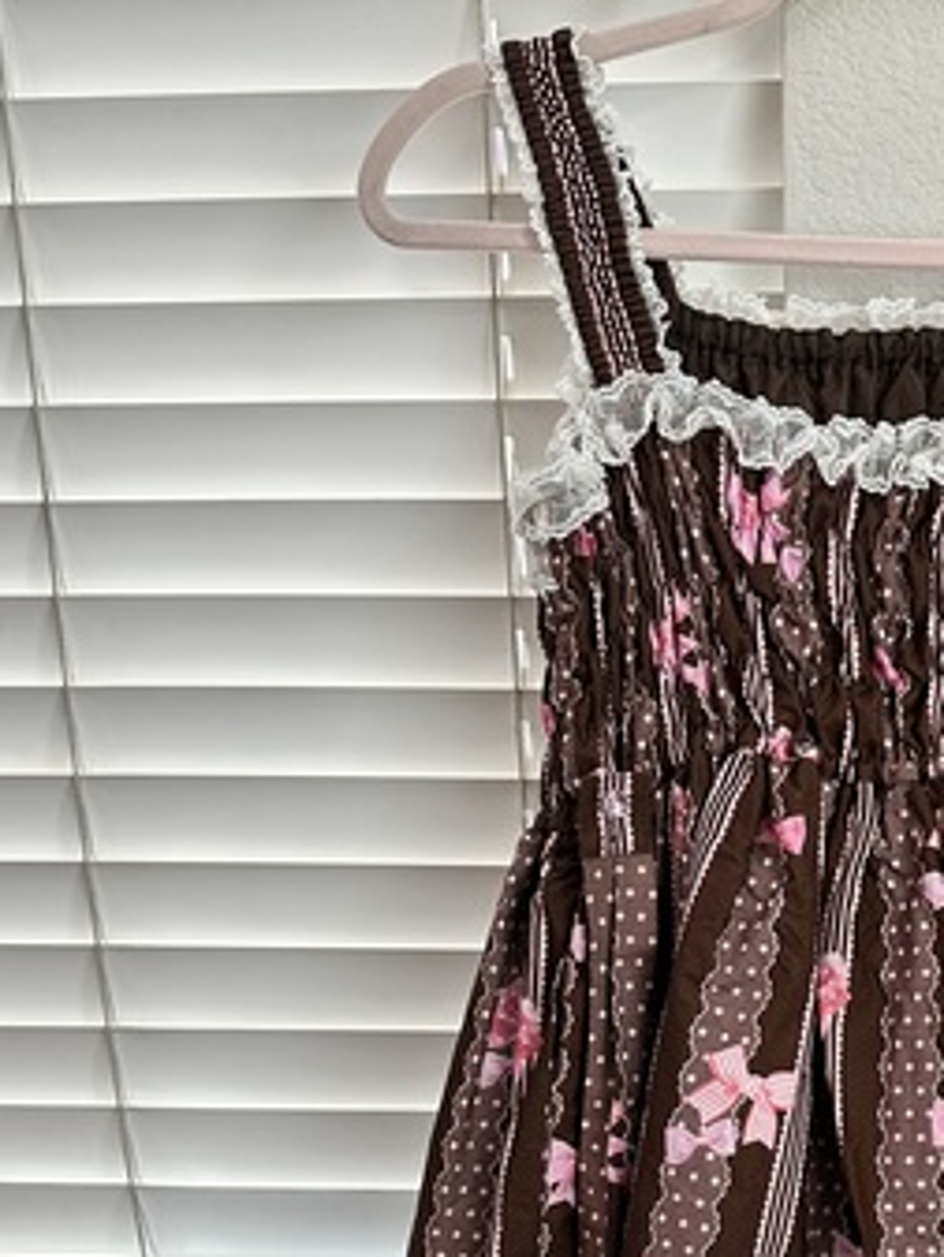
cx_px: 836
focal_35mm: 46
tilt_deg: -14.3
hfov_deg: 30.3
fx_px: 1672
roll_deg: -1.3
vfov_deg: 39.4
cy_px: 1024
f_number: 1.78
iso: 200
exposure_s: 1/120
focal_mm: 6.86
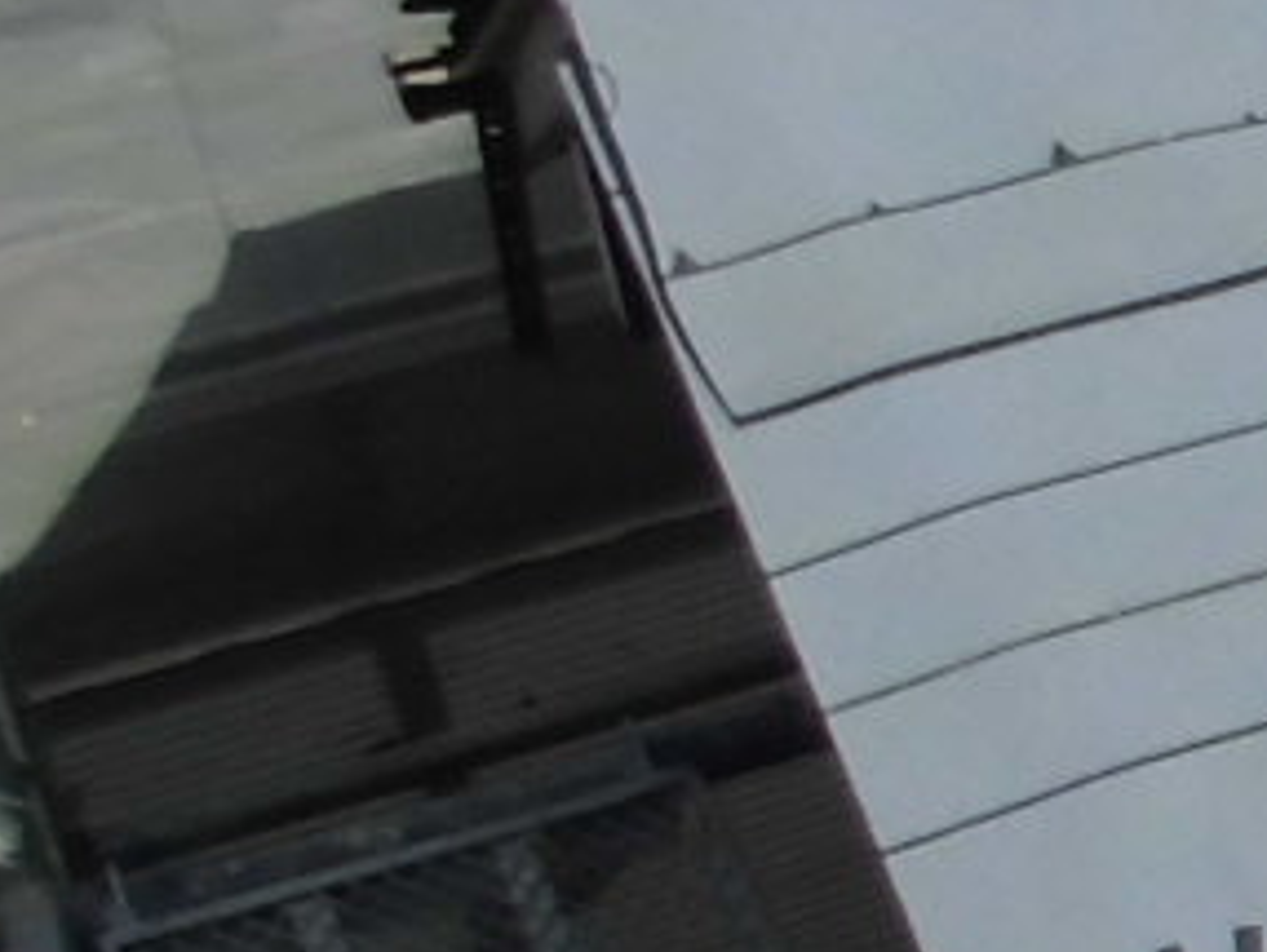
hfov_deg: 8.5
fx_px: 6814
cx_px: 4027
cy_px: 1187
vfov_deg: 7.9
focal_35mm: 186
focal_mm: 4.6
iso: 100
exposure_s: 1/800
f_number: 3.5
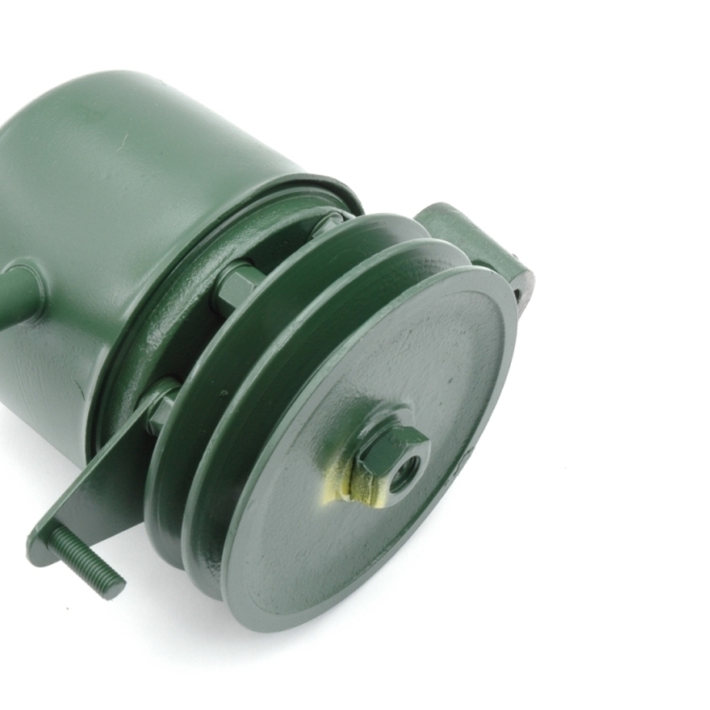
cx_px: 210
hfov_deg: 22.3
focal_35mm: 77
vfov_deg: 22.5
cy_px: 354
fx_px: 1787
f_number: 22
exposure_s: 1
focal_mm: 40
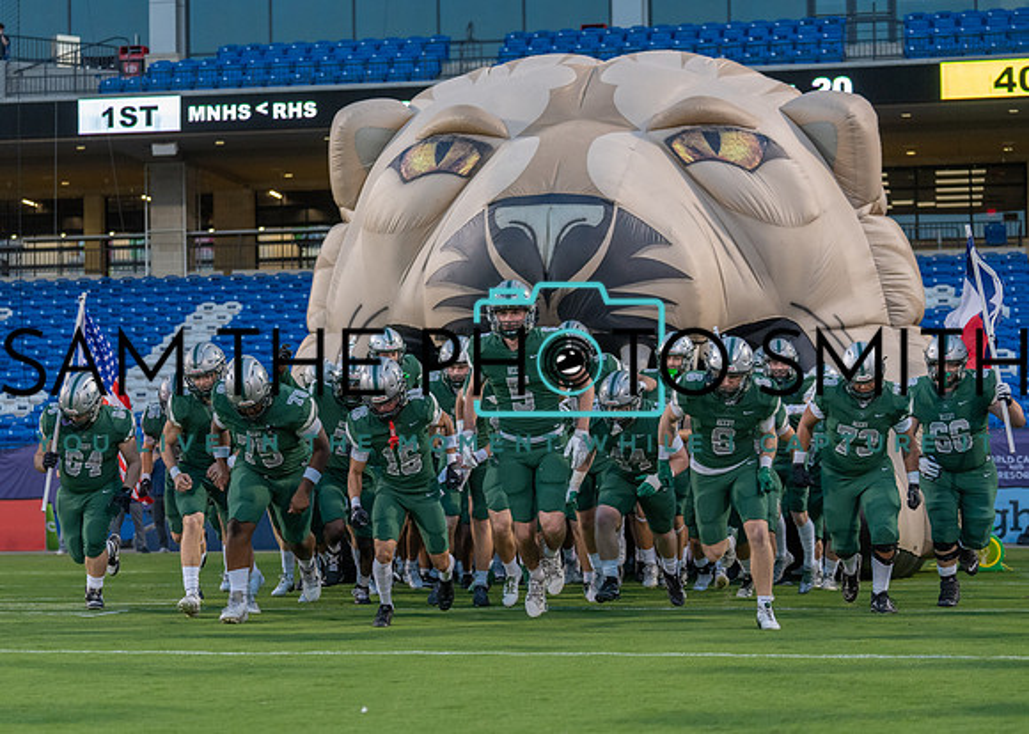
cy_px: 420
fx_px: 2481
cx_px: 456
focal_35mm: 85
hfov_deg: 23.4
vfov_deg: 16.8
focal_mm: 70
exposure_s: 1/1000
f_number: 2.8
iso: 2000
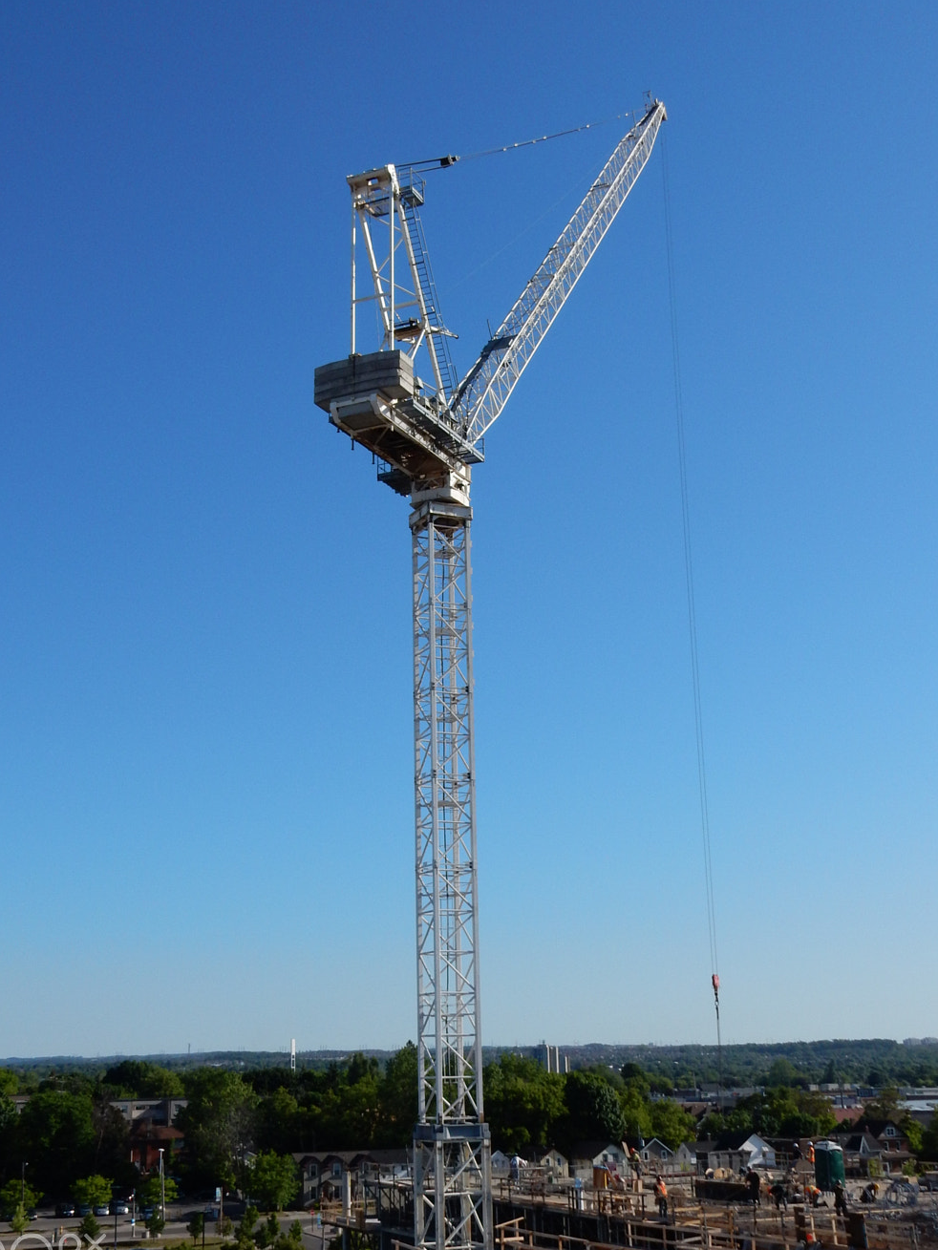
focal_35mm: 44
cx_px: 442
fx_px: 1589
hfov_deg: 32.9
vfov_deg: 42.9
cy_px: 617
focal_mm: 6.4
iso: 125
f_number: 4
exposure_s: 1/1600
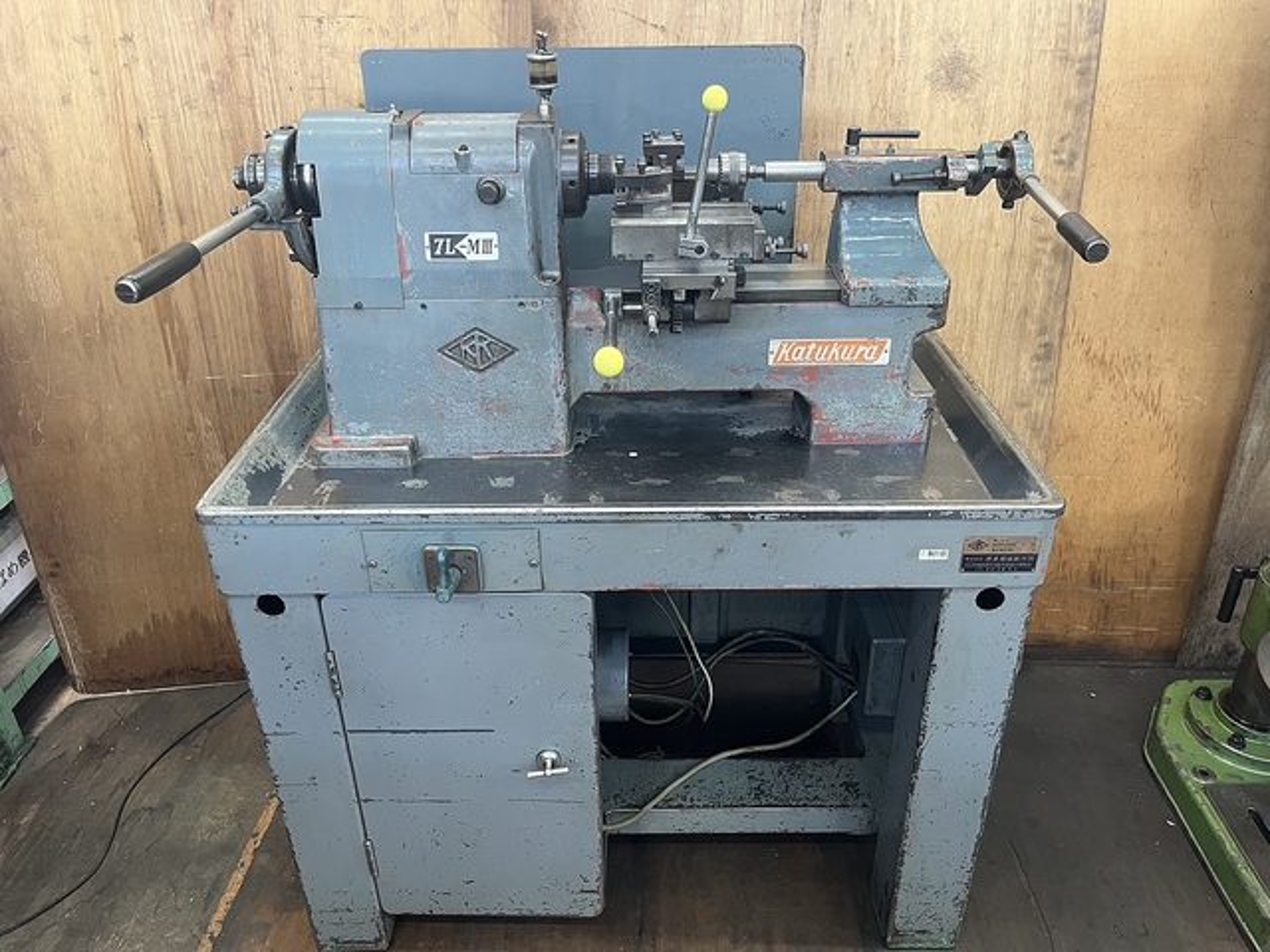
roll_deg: +0.9
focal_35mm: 26
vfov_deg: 53.1
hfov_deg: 67.3
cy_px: 476
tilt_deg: -29.2
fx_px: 954
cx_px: 635
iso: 160
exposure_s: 1/60
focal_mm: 5.1
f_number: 1.6
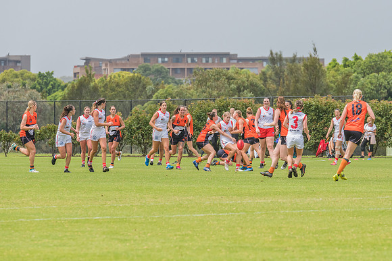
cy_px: 115
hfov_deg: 5.1
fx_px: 4410
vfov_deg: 3.4
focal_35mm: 405
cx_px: 245
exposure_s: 1/1250
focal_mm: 300
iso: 800
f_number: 9
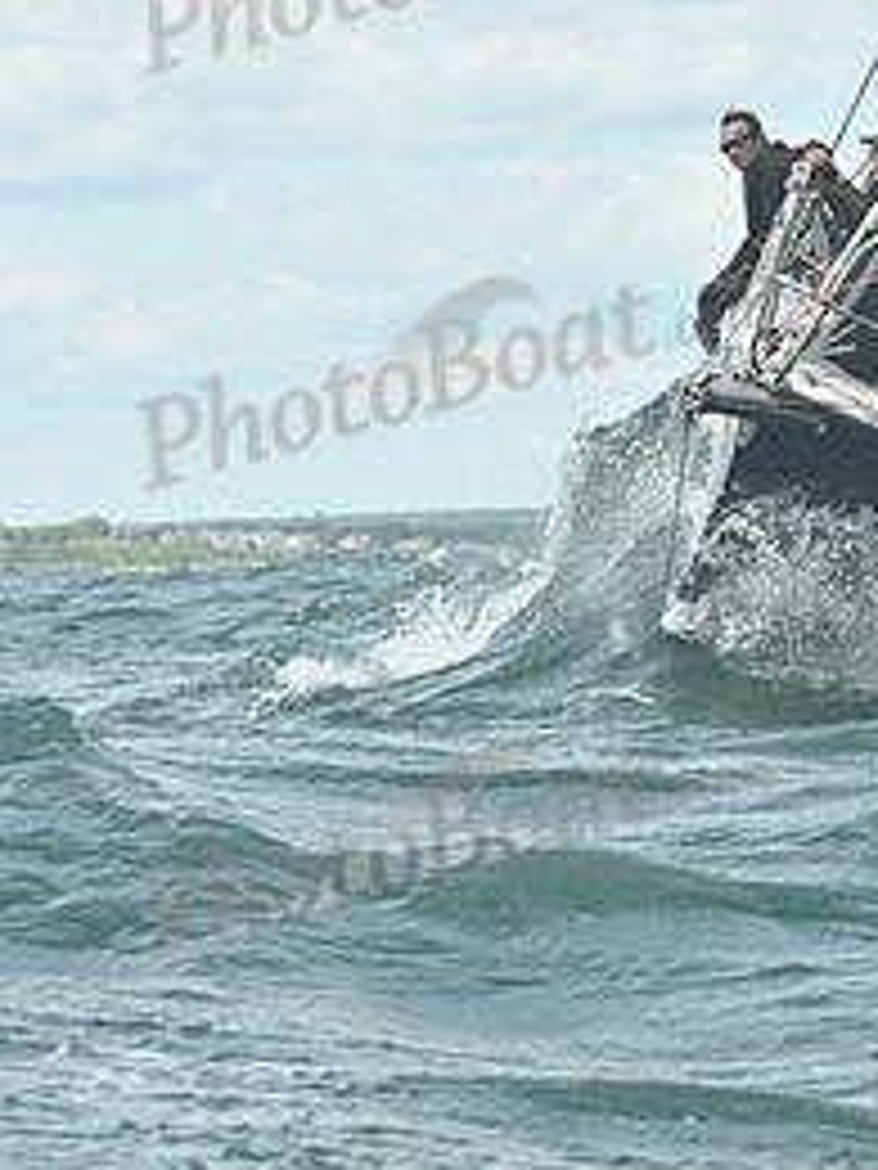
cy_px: 542
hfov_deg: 5.9
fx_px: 8421
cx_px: 1009
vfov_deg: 8.0
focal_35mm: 249
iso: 320
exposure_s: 1/1250
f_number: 7.1
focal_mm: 116
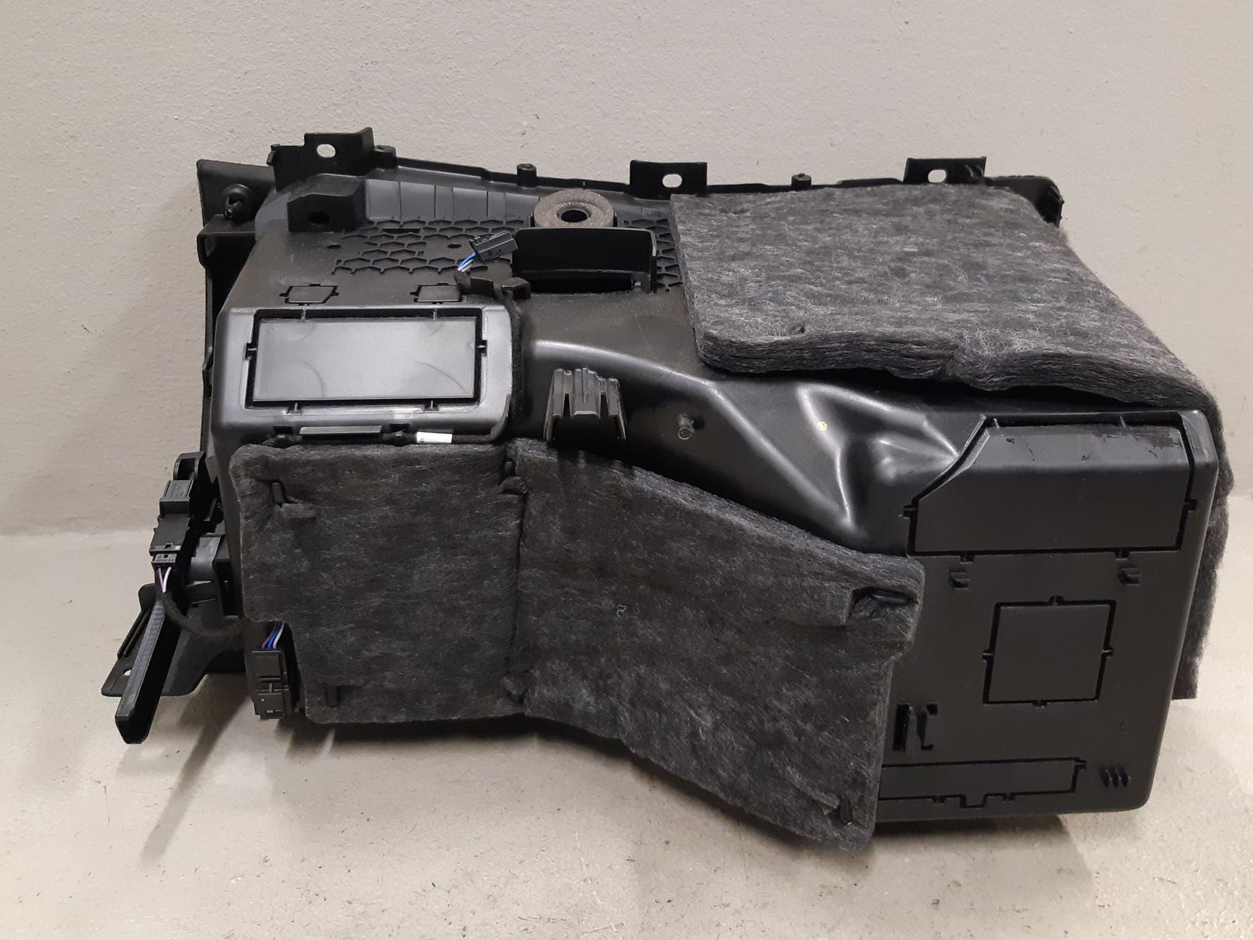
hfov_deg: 58.3
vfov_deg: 45.2
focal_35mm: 31
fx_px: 1122
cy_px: 383
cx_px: 654
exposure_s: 1/50
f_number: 1.7
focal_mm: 3.93
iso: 250
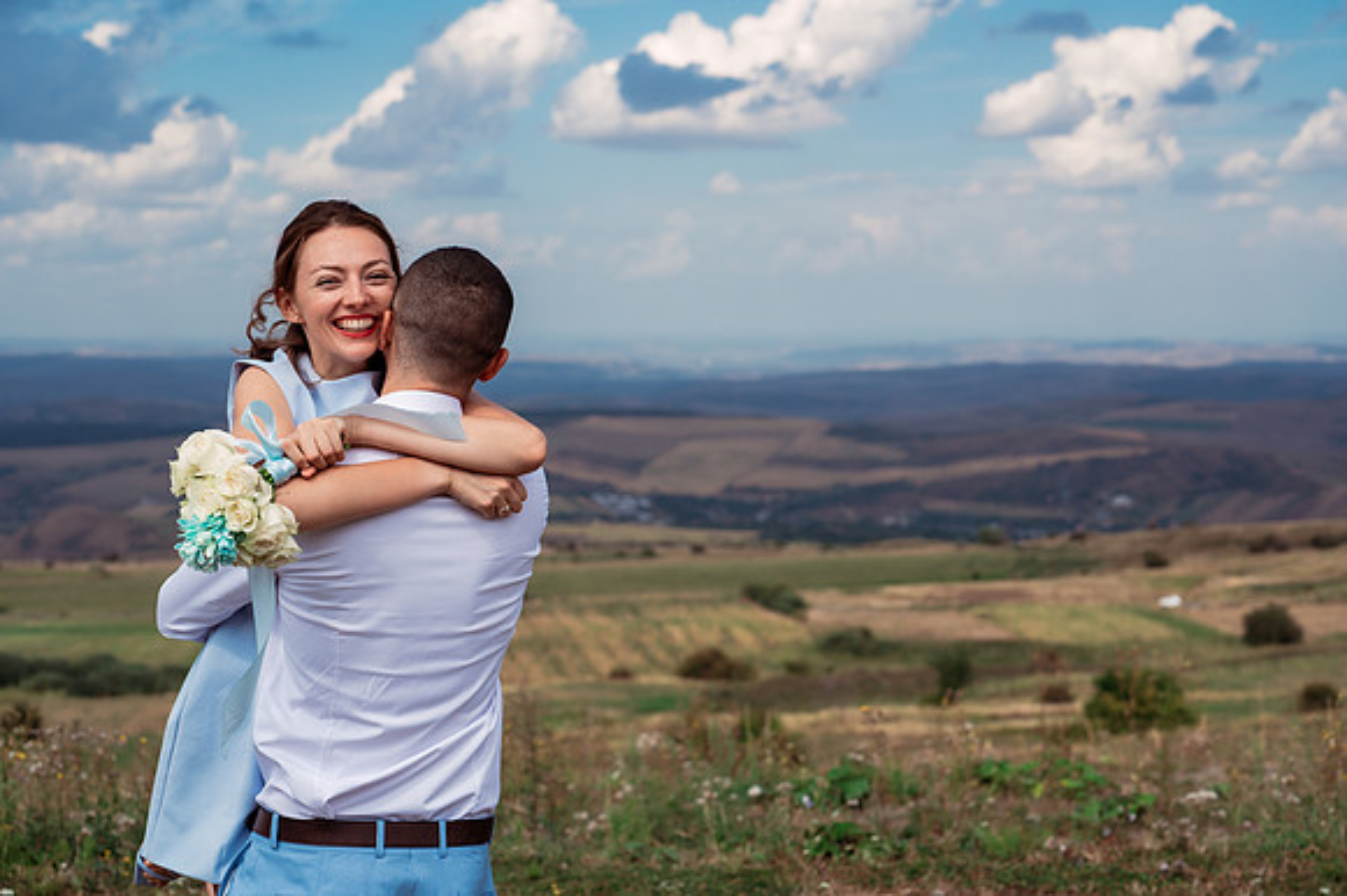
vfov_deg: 20.3
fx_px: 2505
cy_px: 448
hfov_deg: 30.1
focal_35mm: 67
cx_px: 674
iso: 250
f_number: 5
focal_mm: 67
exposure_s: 1/800
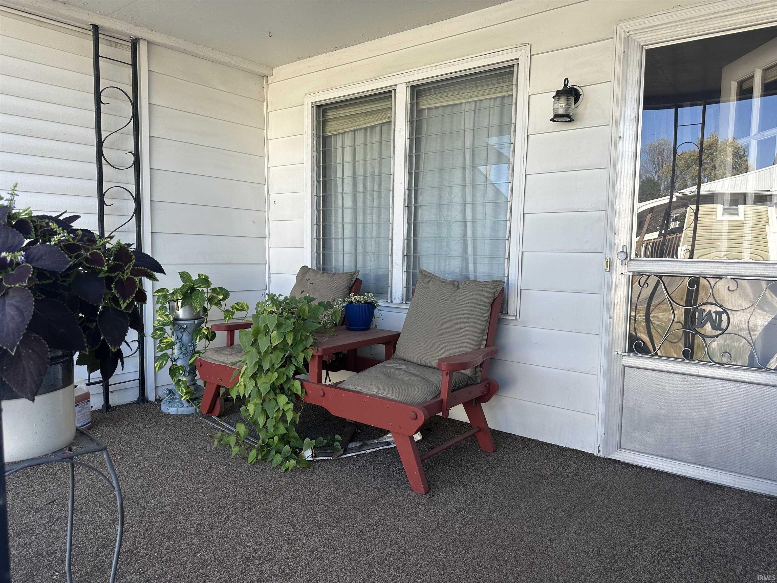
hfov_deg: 71.6
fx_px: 539
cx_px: 388
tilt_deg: -4.4
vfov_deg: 56.8
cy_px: 292
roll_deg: -0.8
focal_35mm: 24
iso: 80
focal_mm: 6.86
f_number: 1.78
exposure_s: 1/450
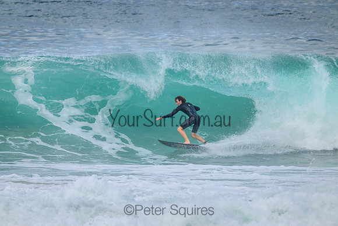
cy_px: 113
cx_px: 169
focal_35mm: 800
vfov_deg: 1.7
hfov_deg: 2.6
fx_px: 7513
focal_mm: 800
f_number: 11
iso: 1100
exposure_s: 1/2000
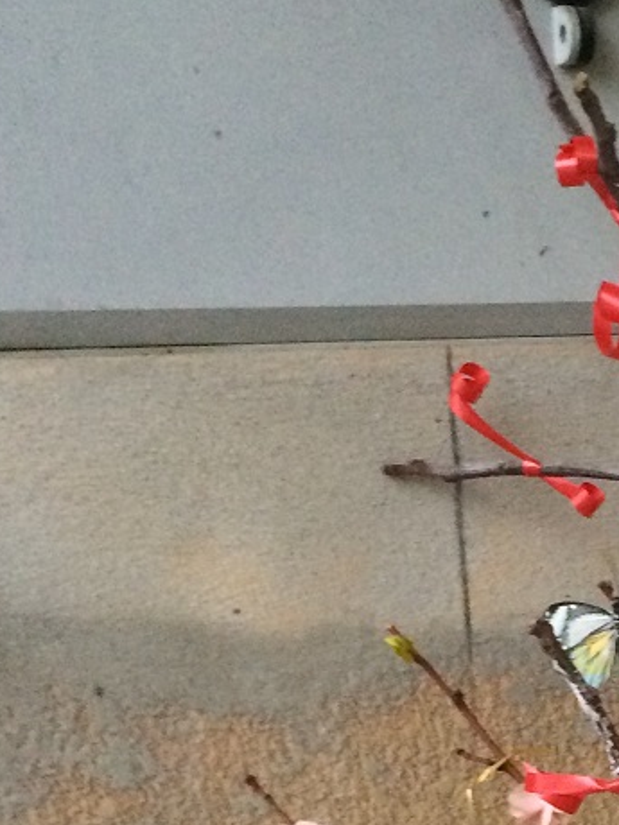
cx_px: 798
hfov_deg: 16.6
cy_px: 862
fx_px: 2003
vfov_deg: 22.2
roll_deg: +2.0
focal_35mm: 84
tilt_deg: -18.2
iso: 250
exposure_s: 1/20
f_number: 2.2
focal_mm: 4.15
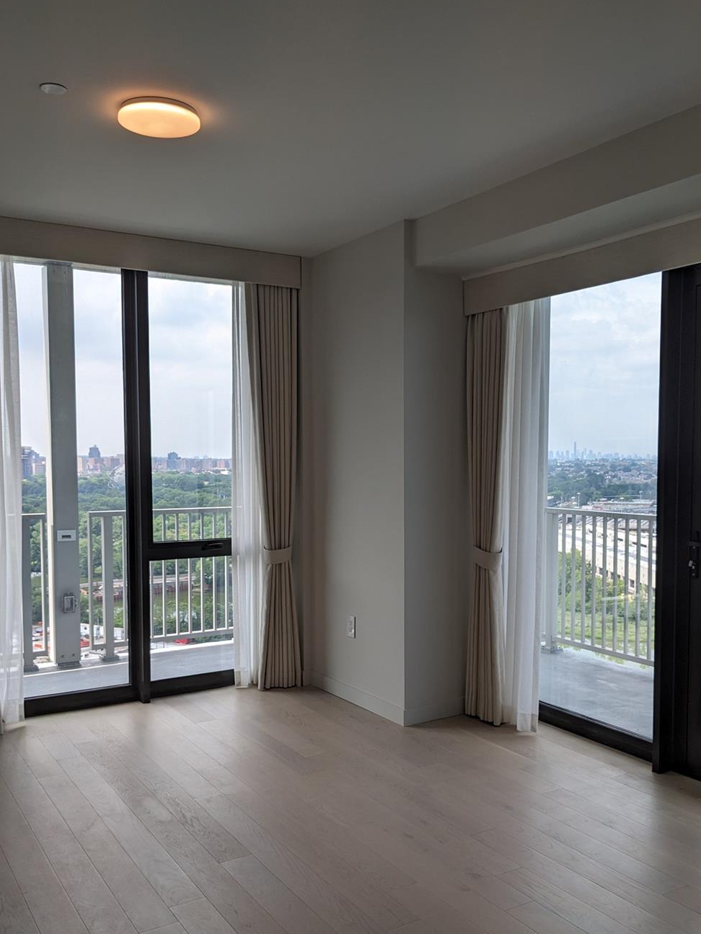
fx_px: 864
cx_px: 380
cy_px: 492
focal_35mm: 32
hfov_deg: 44.1
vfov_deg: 56.8
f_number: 1.73
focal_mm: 4.38
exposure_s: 1/780
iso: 43
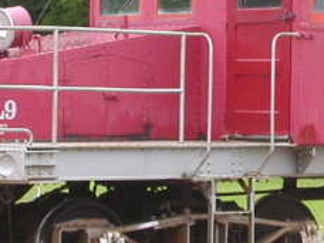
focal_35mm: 236
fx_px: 2209
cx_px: 303
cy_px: 72
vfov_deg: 6.3
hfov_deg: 8.4
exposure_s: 1/142
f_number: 4
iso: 100
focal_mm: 11.8
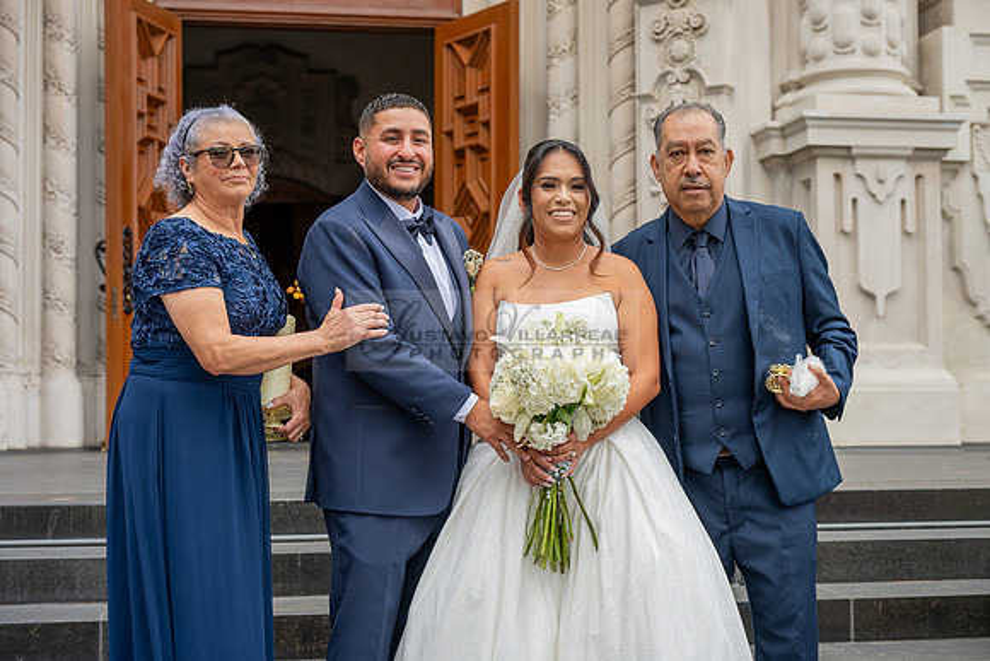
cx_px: 495
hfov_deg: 32.9
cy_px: 330
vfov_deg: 22.3
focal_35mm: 61
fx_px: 1678
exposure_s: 1/250
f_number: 5
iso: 250
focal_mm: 61
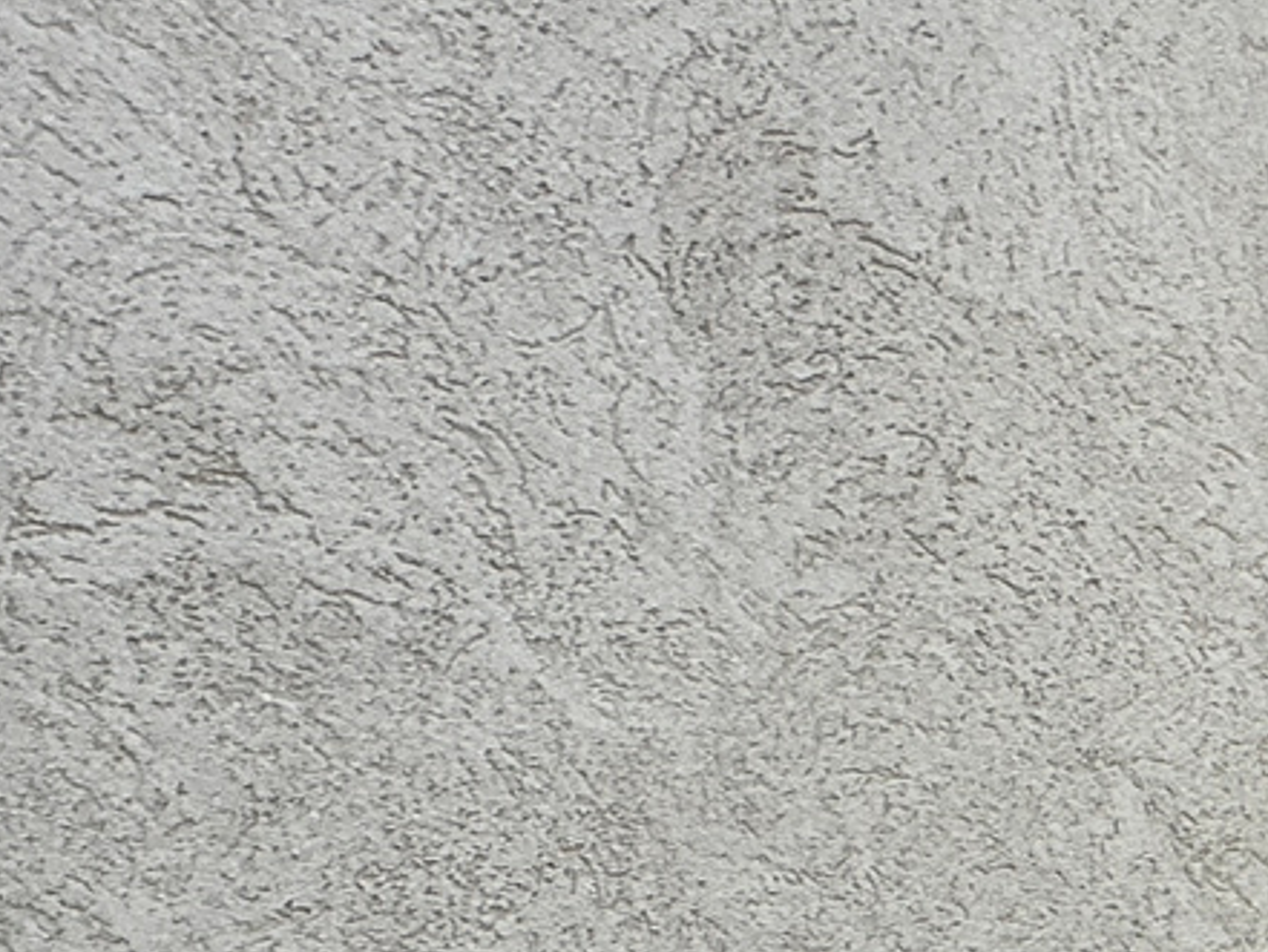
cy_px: 1714
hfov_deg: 23.1
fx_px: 2382
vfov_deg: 18.0
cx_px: 1984
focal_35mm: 65
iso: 40
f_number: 2.2
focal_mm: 2.22
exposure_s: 1/101
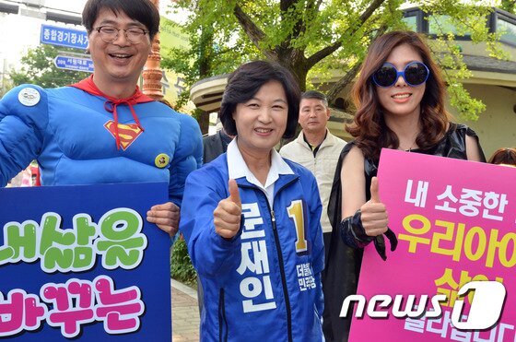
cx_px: 258
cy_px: 171
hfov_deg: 37.9
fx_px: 751
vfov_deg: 25.6
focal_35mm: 52
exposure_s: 1/250
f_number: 8
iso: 800
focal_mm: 35
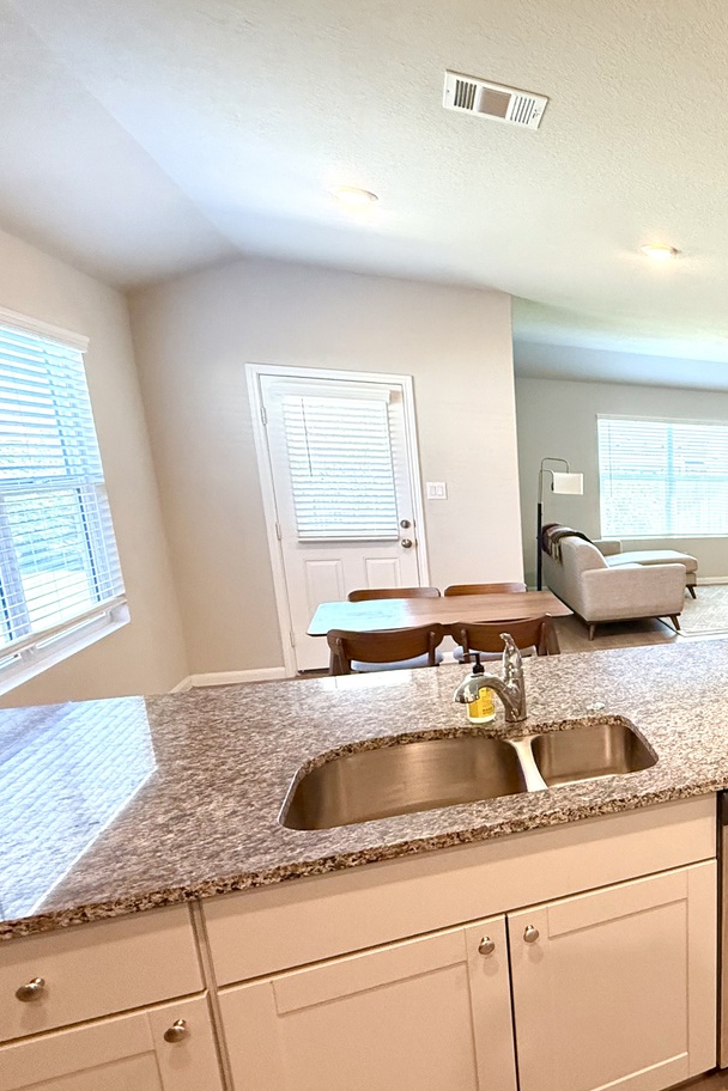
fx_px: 698
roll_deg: -1.9
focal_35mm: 23
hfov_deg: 42.8
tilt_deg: -12.1
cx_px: 806
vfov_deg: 75.8
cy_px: 615
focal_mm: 2.22
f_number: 2.2
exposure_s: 1/120
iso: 500
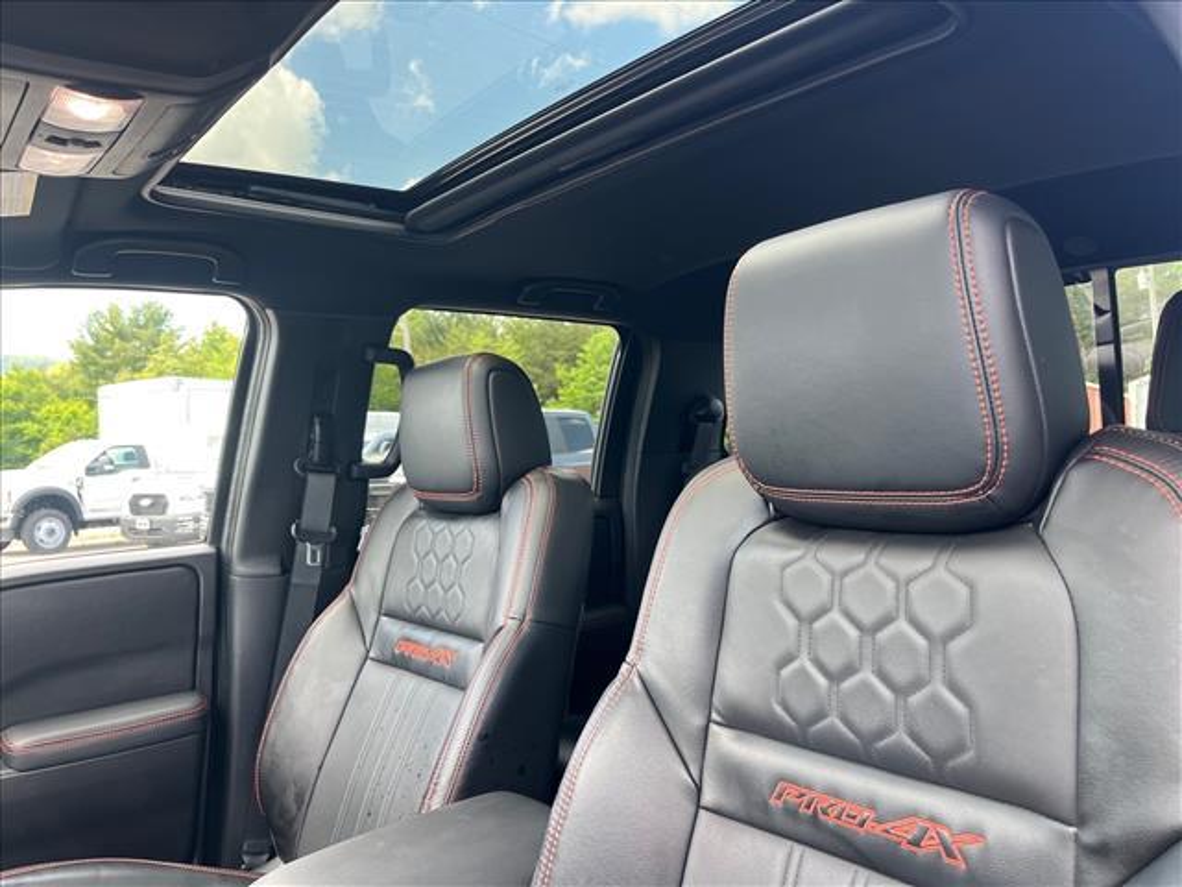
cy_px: 444
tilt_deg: +0.2
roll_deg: +1.7
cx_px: 591
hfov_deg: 67.3
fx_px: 888
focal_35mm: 26
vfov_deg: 53.1
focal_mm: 5.1
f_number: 1.6
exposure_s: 1/121
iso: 100
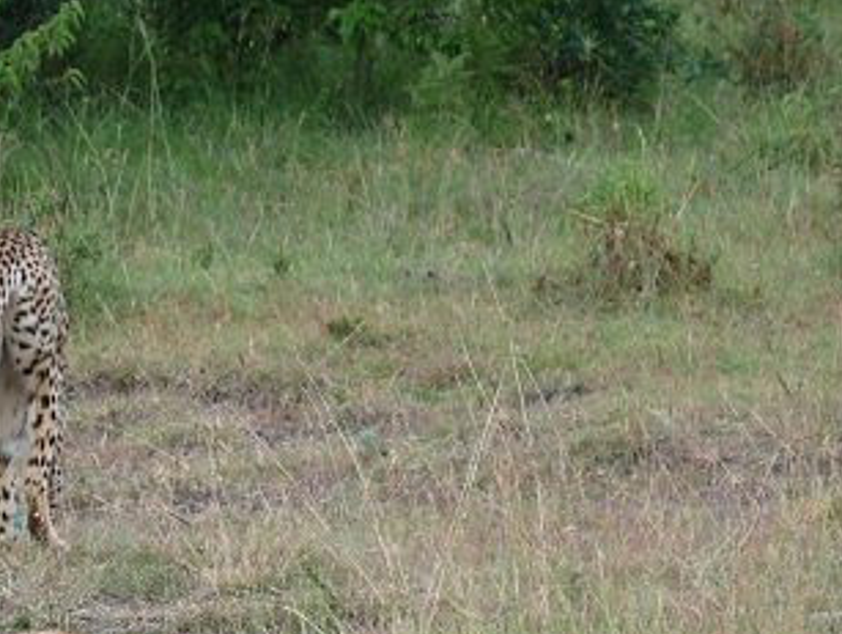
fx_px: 14417
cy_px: 605
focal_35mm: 592
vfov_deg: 2.5
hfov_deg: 3.3
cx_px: -80
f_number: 3.7
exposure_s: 1/100
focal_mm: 46.2
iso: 100
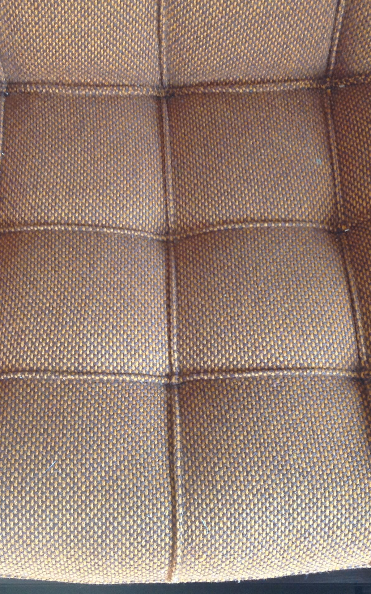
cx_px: 165
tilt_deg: -65.2
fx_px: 809
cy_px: 299
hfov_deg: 25.8
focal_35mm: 50
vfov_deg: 40.3
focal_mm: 4.28
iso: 125
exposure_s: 1/15
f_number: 2.4
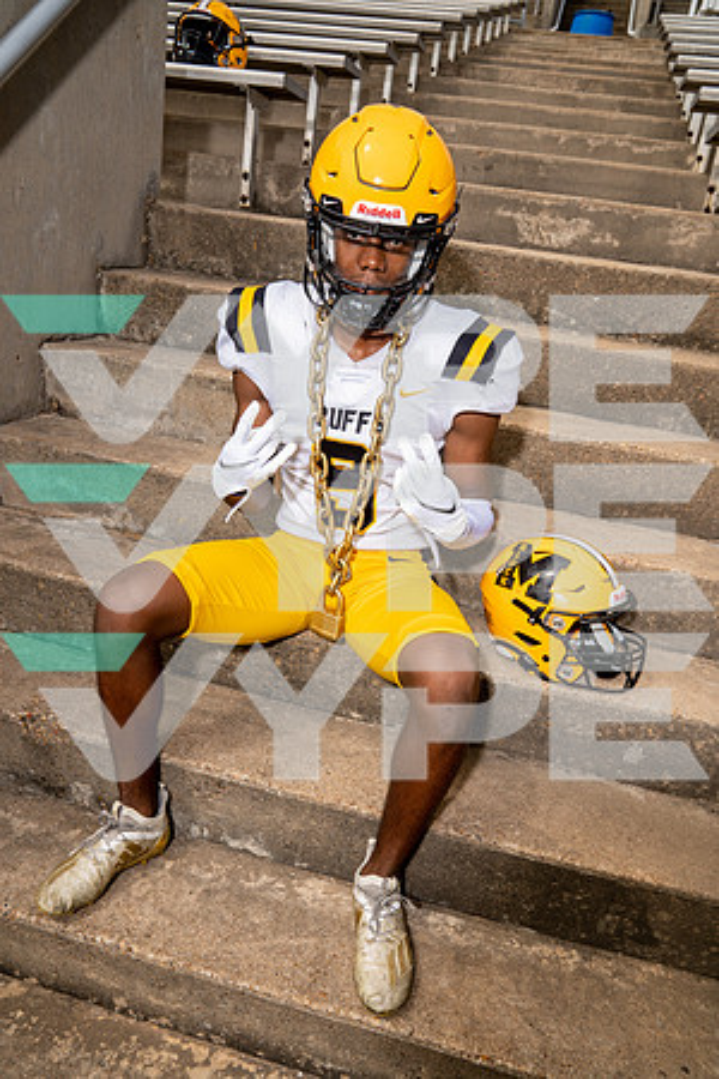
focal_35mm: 28
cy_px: 540
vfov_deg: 65.5
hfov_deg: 46.4
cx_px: 360
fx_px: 839
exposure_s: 1/250
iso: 100
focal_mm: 28
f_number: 8
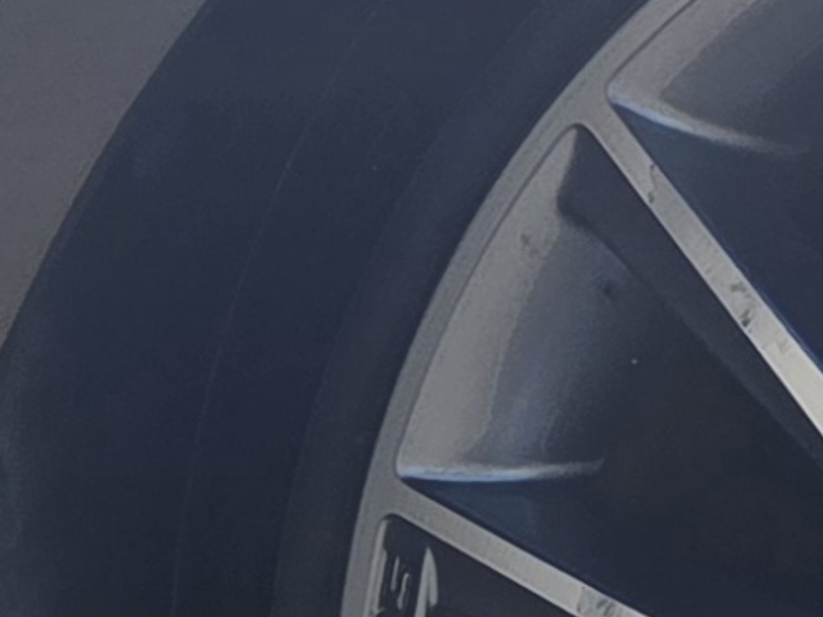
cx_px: 1363
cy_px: 860
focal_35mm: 111
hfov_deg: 15.8
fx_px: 2638
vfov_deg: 12.8
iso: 80
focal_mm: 5.4
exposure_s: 1/1250
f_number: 1.8
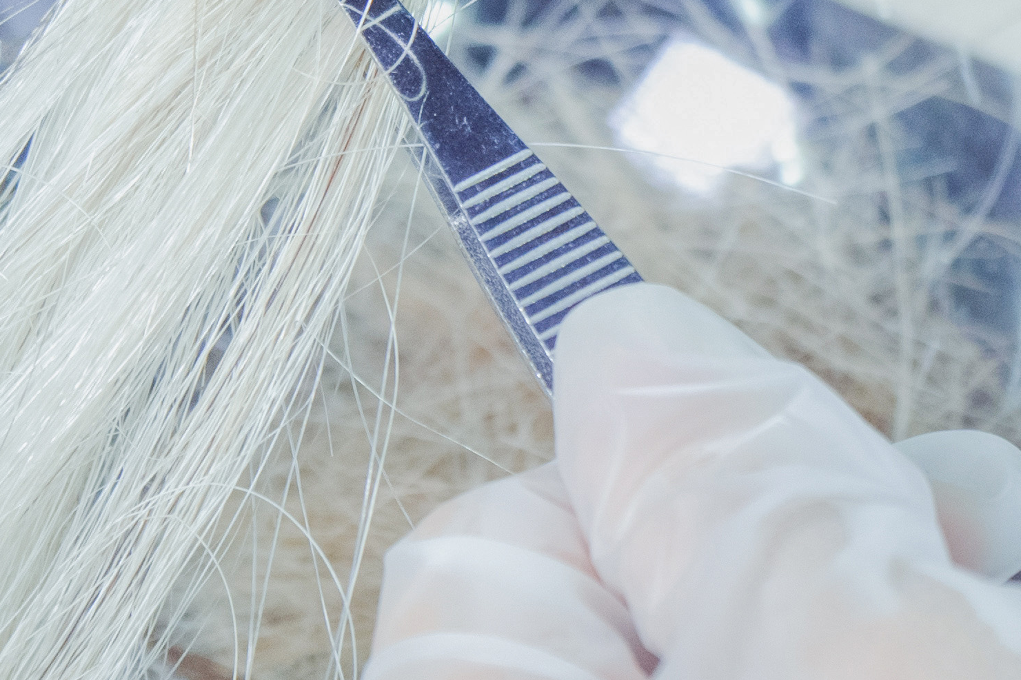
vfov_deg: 8.6
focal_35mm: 158
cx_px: 572
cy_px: -24
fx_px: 4480
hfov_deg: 13.0
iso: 500
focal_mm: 26
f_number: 4
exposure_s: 1/50
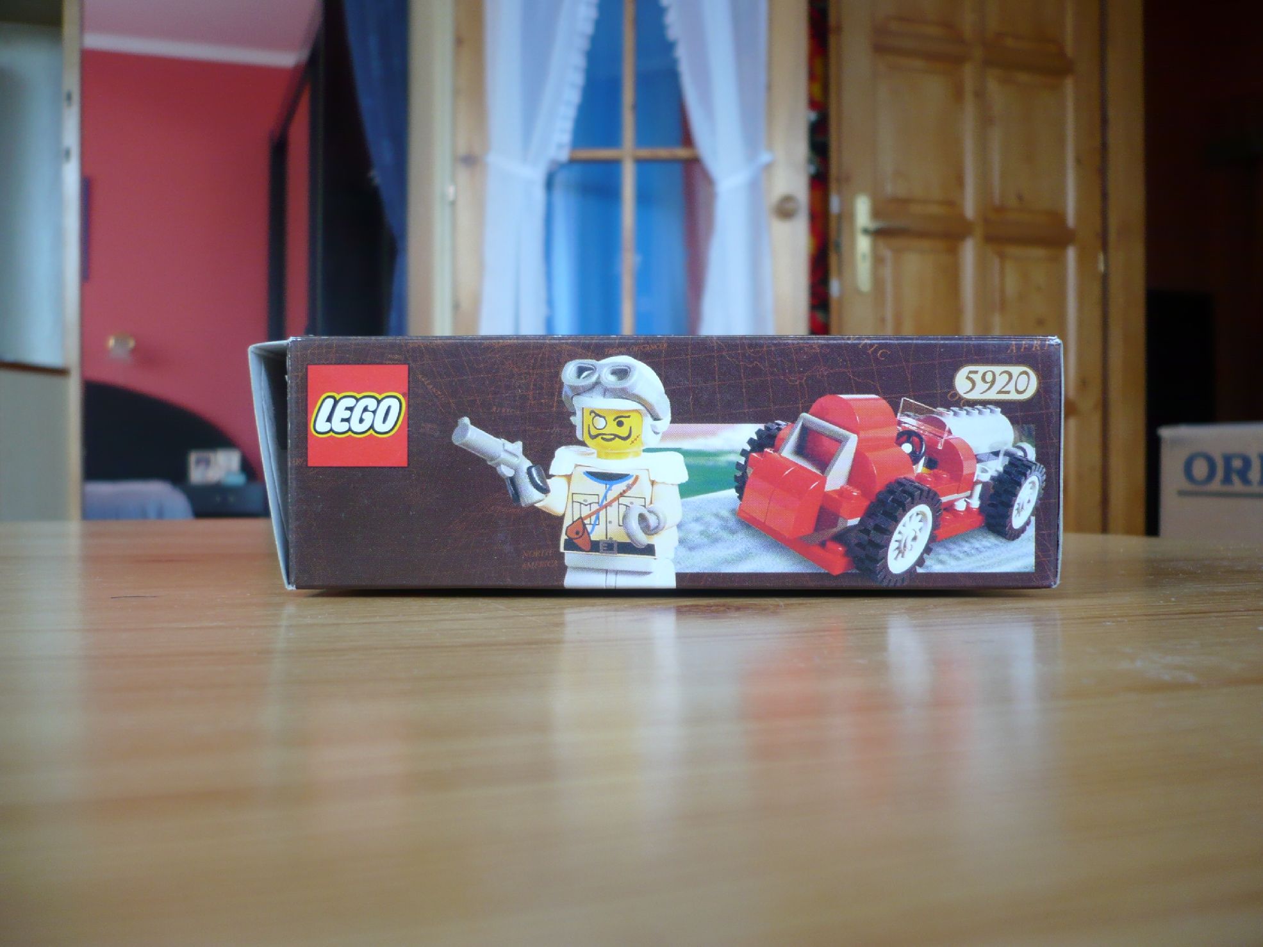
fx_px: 1277
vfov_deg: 40.7
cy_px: 474
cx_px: 632
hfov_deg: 52.6
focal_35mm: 35
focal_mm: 5.8
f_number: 2.8
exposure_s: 1/30
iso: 100
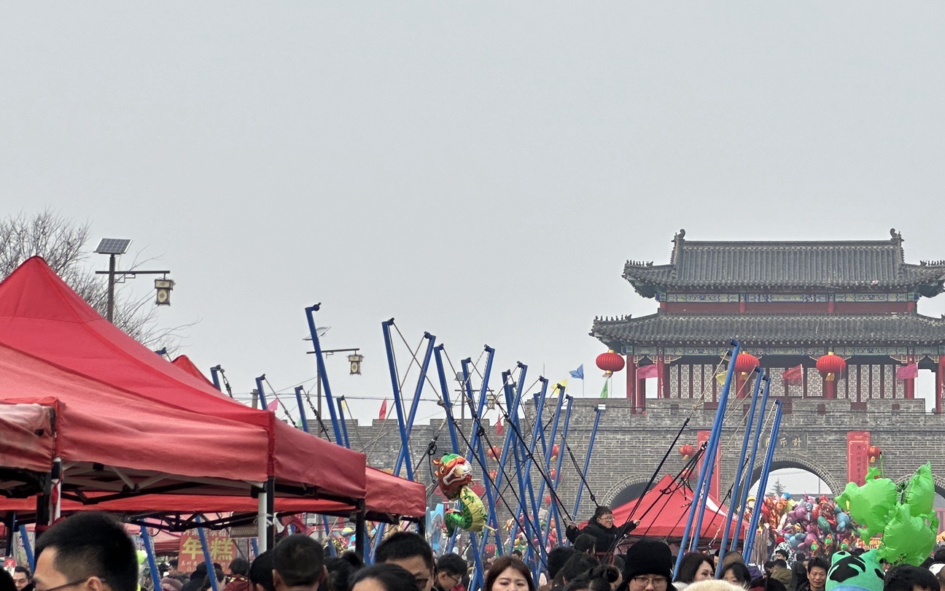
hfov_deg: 16.5
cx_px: 707
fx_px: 3245
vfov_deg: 10.4
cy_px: 139
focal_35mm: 126
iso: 32
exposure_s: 1/334
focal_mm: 9
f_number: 2.8
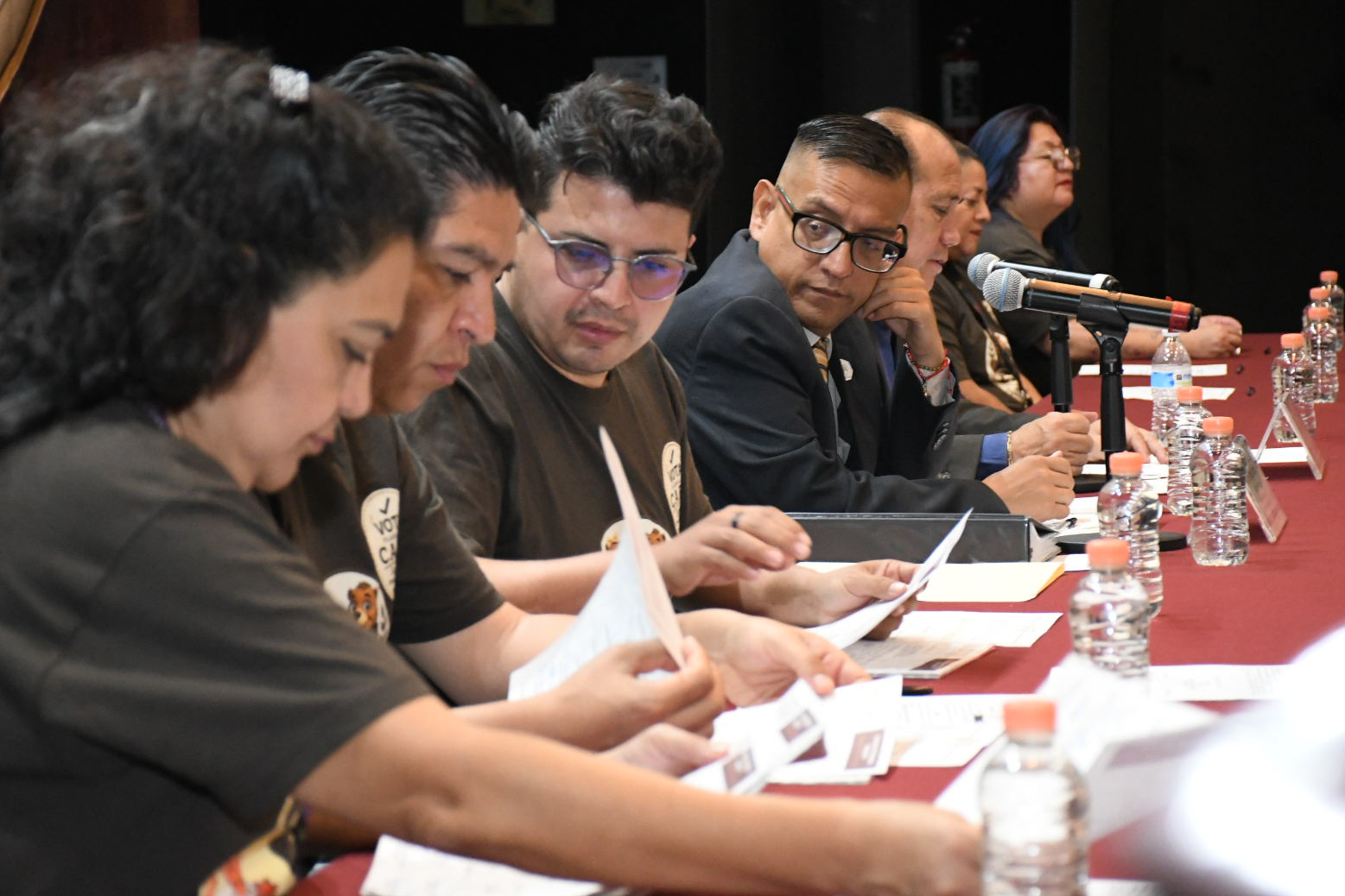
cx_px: 679
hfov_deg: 19.8
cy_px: 451
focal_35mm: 103
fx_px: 3848
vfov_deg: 13.3
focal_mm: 66
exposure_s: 1/100
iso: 6400
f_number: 5.6
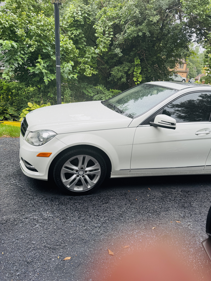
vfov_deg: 71.6
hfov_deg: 56.8
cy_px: 140
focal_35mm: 24
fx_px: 195
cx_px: 106
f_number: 1.78
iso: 50
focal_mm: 6.76
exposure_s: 1/123
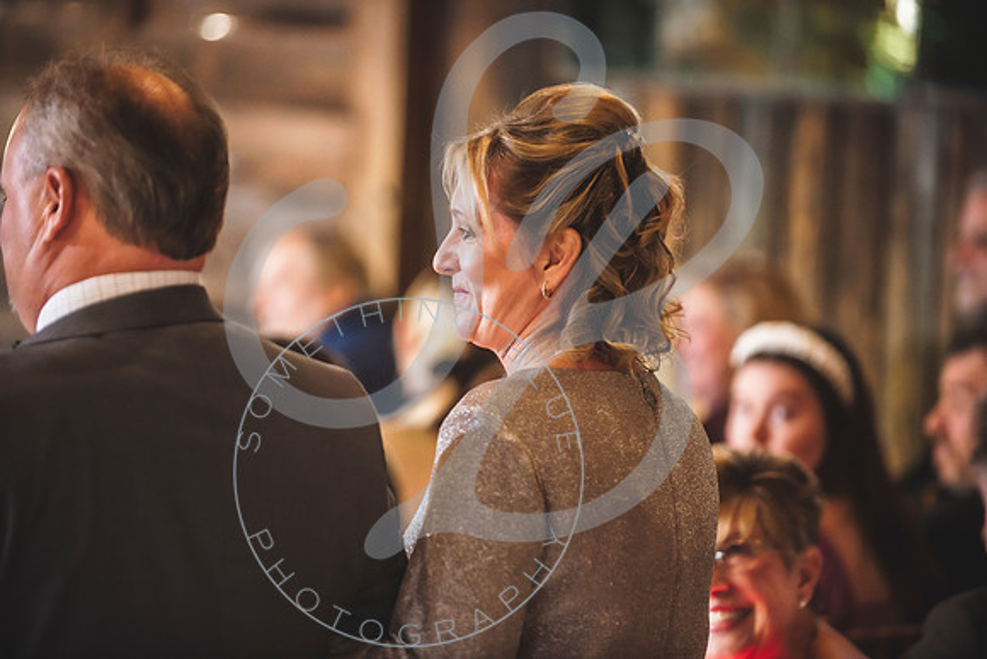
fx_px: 4662
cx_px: 494
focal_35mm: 170
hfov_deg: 12.1
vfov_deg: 8.1
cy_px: 330
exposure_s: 1/200
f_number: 2.8
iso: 1000
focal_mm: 170
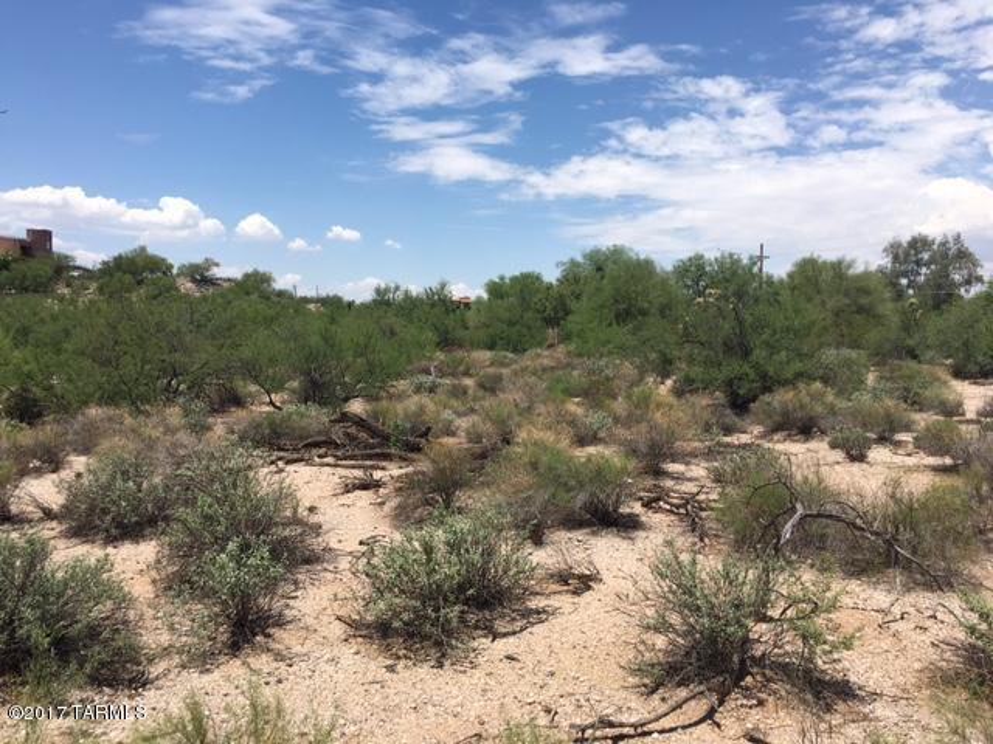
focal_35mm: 29
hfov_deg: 61.7
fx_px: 832
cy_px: 372
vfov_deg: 48.2
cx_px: 496
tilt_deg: -2.7
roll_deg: -1.1
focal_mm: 4.15
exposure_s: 1/2079
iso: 25
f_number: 2.2
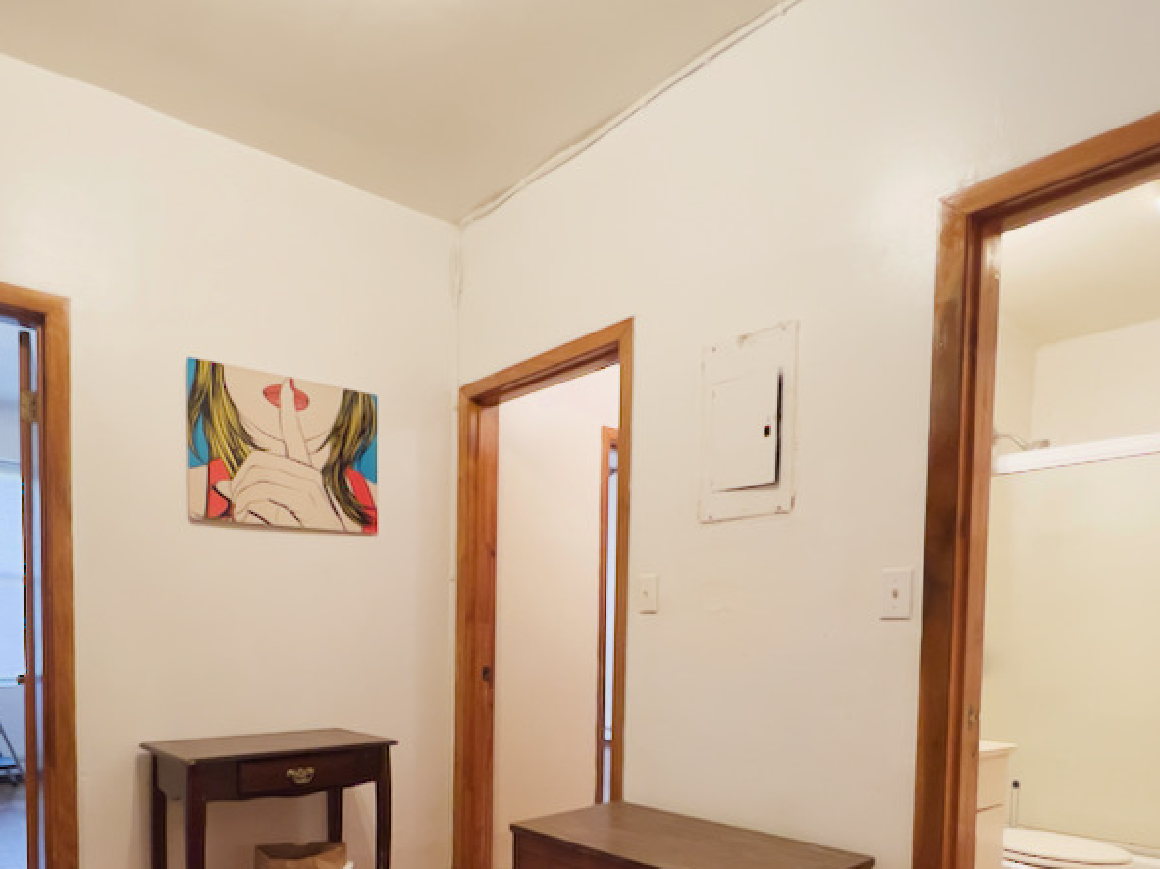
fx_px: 737
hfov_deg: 75.4
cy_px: 671
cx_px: 451
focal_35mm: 22
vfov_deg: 57.4
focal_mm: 1.57
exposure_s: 1/60
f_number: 1.8
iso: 320
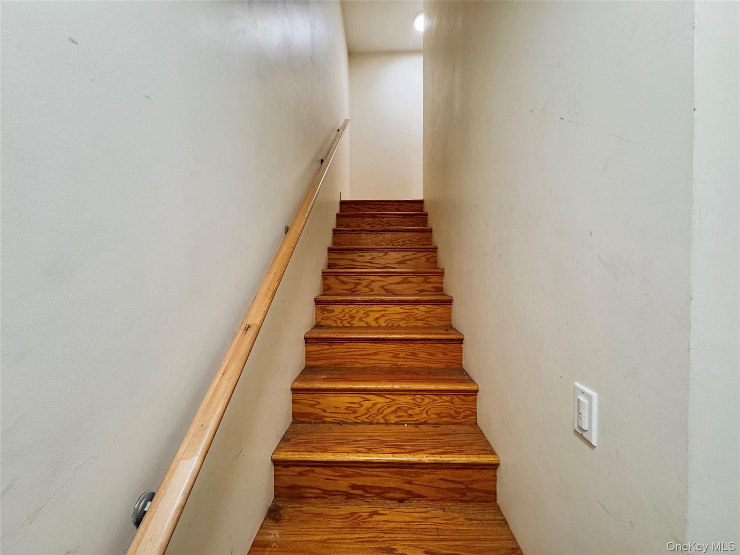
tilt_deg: -1.6
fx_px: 299
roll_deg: -0.1
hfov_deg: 102.1
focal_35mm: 14
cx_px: 370
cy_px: 278
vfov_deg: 85.7
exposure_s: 1/60
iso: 250
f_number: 2.2
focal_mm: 2.22
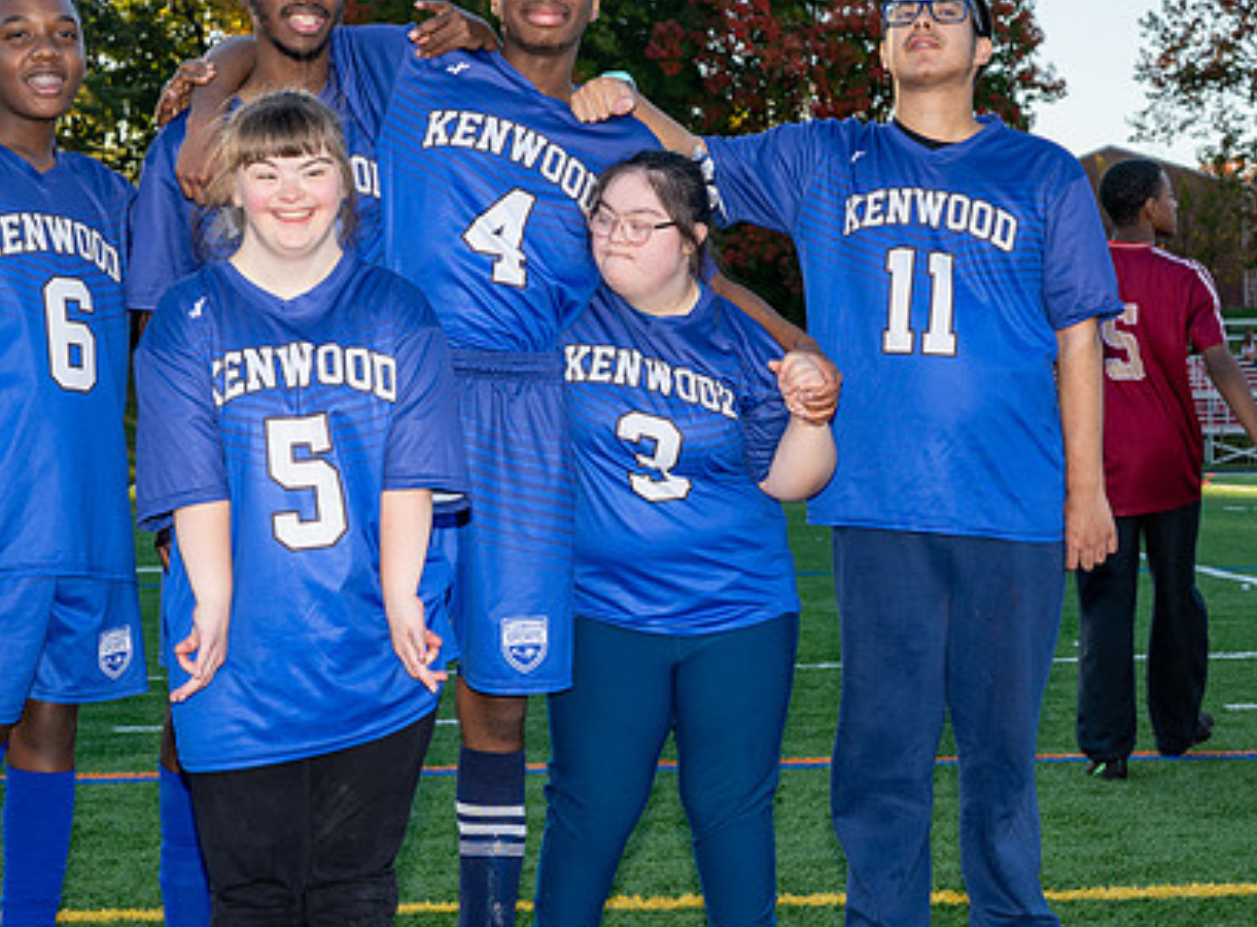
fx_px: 2707
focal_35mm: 75
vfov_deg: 19.4
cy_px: 350
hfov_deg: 26.1
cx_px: 643
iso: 100
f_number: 5.6
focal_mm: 36
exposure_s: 1/200
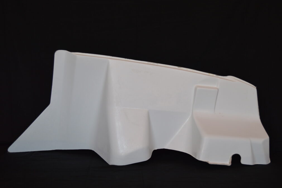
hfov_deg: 31.4
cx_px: 143
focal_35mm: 64
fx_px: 501
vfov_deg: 21.2
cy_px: 94
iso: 400
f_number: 5
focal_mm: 42
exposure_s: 1/100
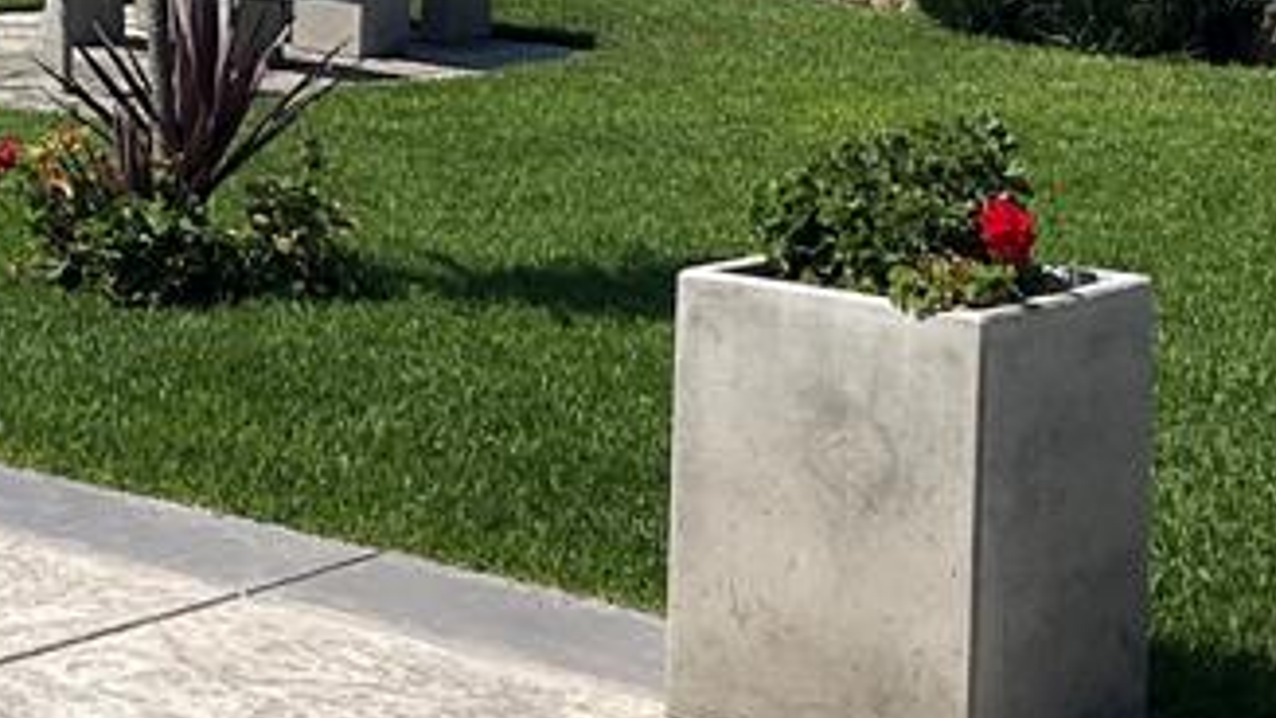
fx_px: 3350
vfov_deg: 12.0
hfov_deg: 21.1
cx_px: 129
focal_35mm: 99
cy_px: -78
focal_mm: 3
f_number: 1.8
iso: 25
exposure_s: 1/2801
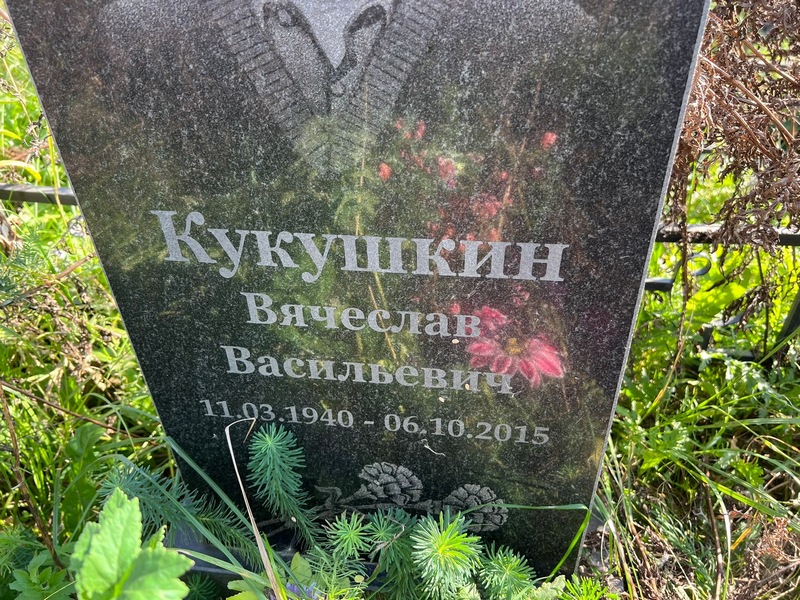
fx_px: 601
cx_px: 400
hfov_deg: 67.3
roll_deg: +4.5
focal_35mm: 26
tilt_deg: -31.1
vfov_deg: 53.1
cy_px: 300
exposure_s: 1/180
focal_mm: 5.7
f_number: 1.5
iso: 50
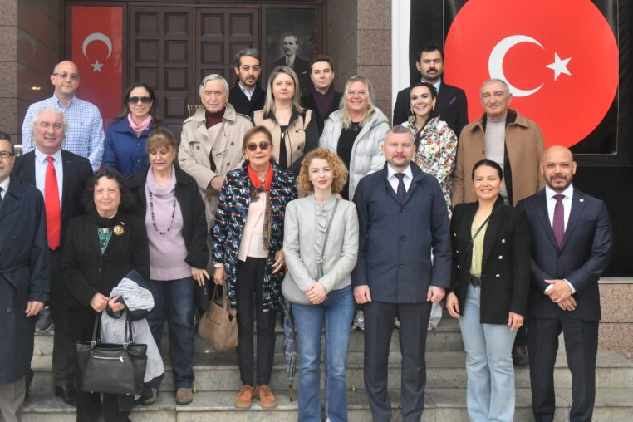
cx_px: 249
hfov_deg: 45.2
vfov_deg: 31.0
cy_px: 149
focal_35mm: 43
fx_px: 756
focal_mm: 32
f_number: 16
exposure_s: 1/250
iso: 2000
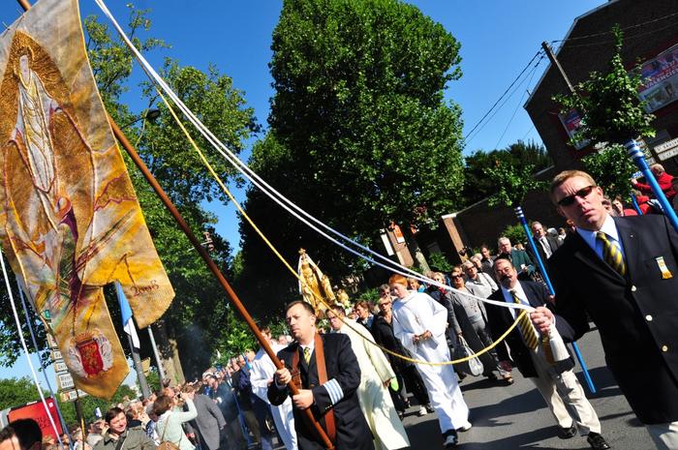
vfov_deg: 59.4
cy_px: 225
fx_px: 395
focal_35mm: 21
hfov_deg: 81.3
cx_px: 339
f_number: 7.1
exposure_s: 1/1000
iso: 500
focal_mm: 14
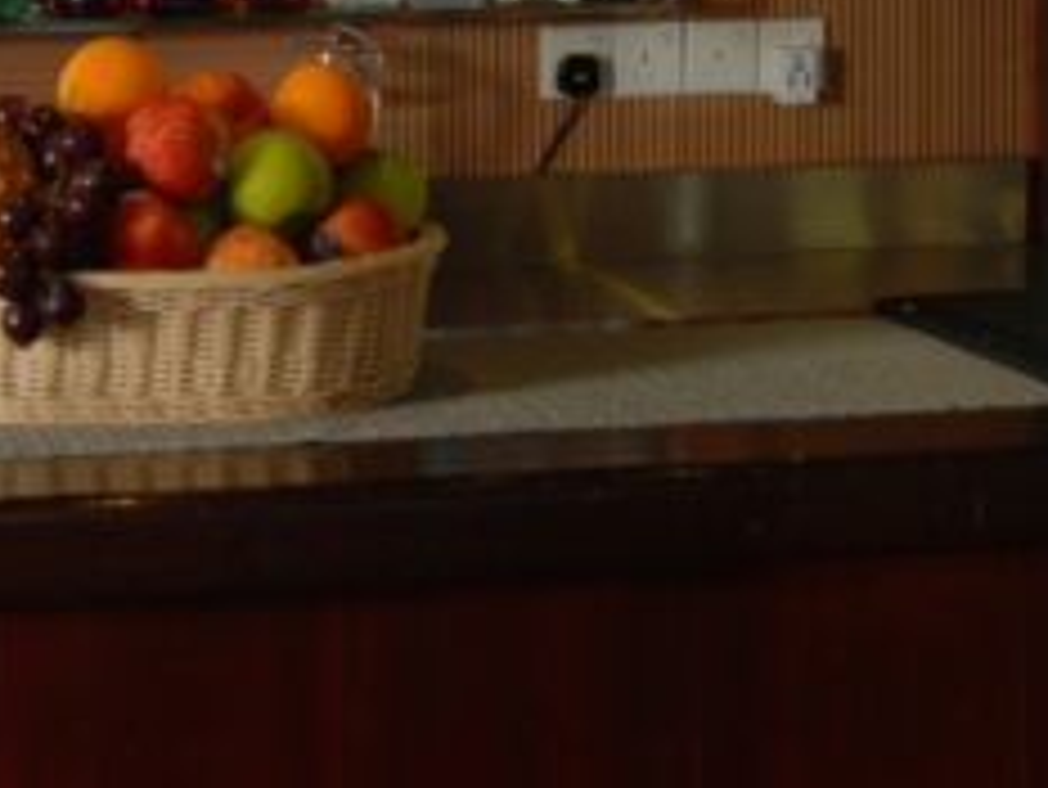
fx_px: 3453
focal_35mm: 114
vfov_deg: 12.7
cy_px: -176
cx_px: 270
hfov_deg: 17.2
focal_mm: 24
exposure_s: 1/160
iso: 200
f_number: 5.6
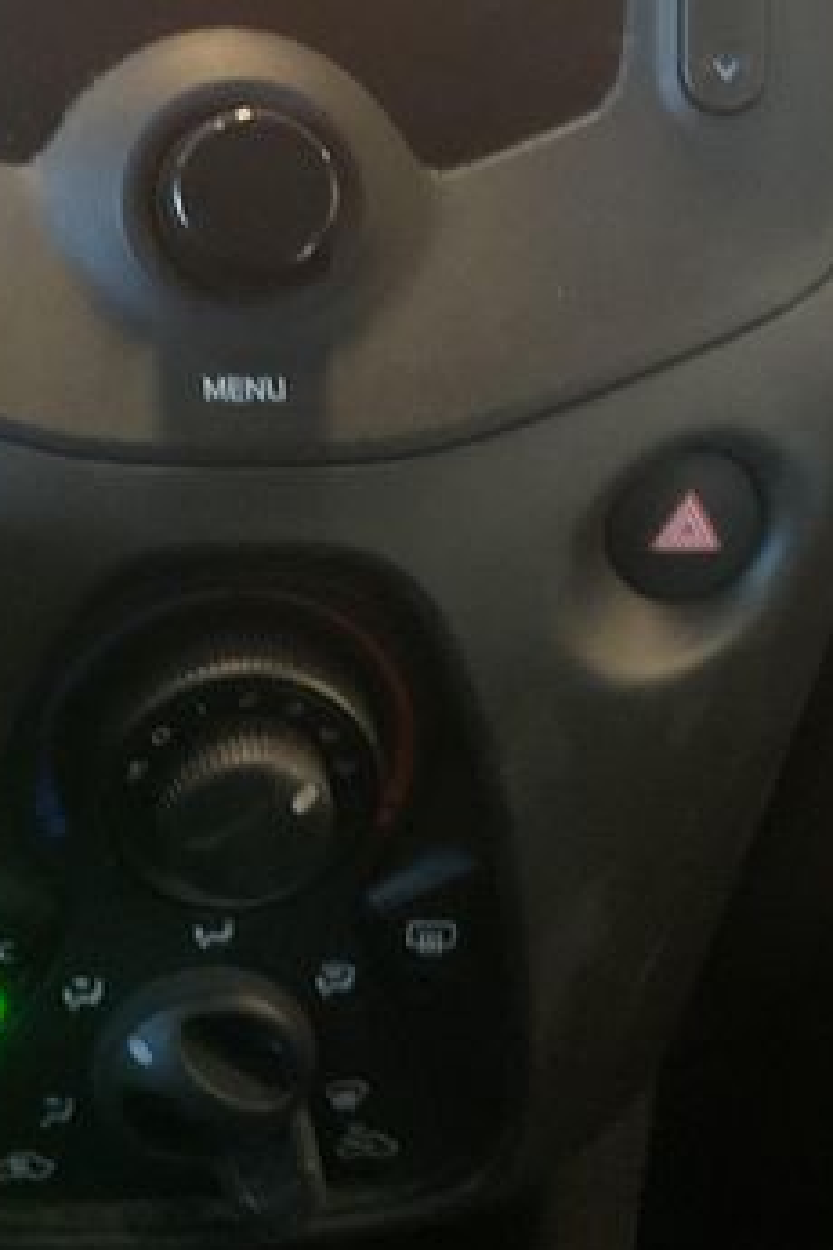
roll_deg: -6.2
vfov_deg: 28.7
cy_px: 446
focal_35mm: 70
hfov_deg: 19.4
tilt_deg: -24.7
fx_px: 2429
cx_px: 239
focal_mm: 3
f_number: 1.8
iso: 500
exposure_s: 1/20
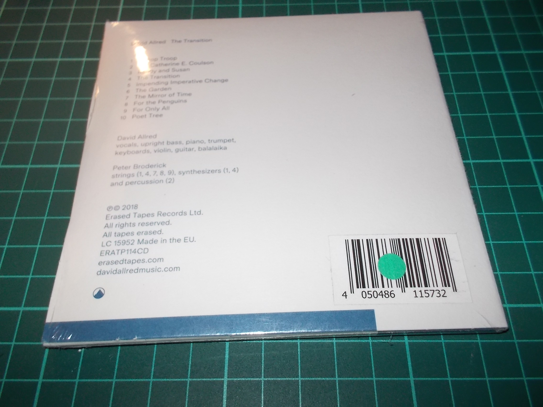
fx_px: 455
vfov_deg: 48.2
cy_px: 204
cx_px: 272
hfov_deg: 61.7
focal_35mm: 29
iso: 200
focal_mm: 4.1
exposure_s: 1/30
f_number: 3.3
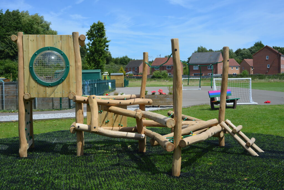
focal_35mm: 50
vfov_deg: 27.0
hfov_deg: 39.6
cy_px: 95
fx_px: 395
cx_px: 142
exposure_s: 1/250
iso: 100
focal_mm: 50
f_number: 8
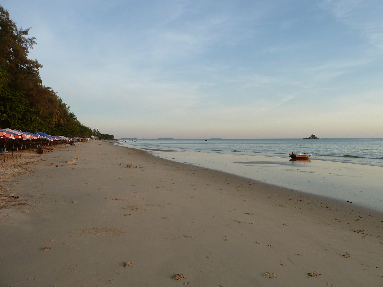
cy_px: 144
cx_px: 192
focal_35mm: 25
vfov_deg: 54.9
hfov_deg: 69.4
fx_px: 277
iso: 80
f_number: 4
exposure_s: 1/160
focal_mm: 4.1
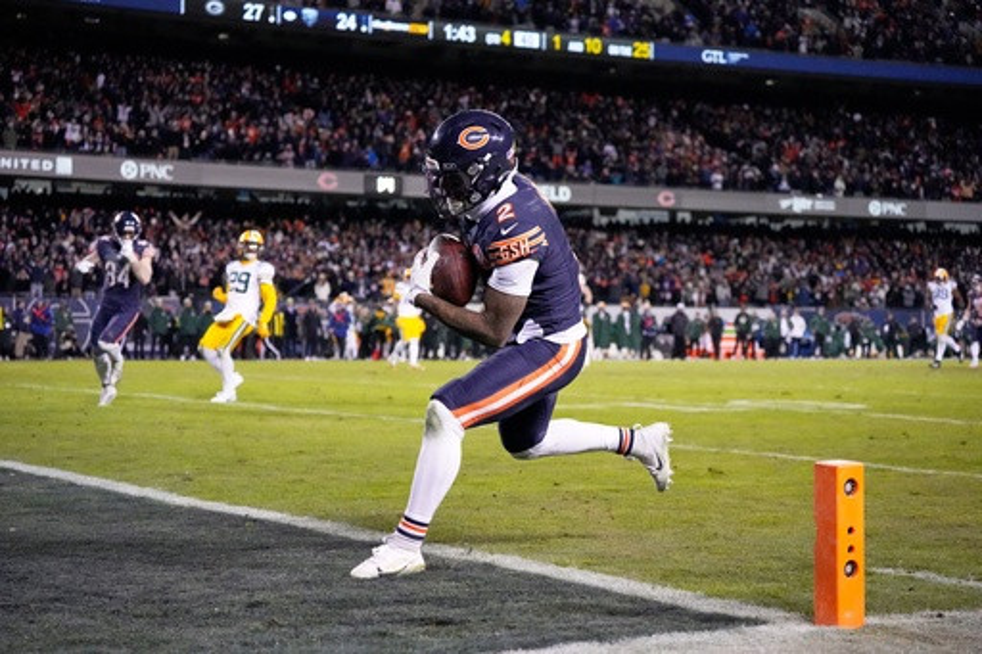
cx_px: 491
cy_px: 327
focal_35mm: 70
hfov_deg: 28.9
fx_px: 1909
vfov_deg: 19.4
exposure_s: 1/2000
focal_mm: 70
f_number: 4
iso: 8000
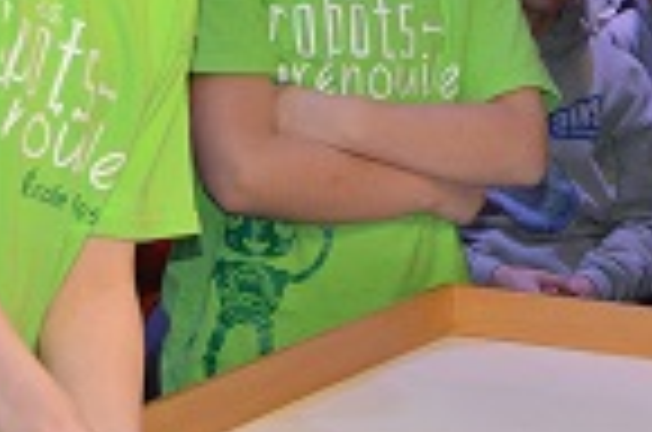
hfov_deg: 10.4
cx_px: 400
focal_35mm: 199
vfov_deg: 6.9
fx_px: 3596
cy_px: 284
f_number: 4.8
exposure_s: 1/80
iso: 400
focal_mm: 32
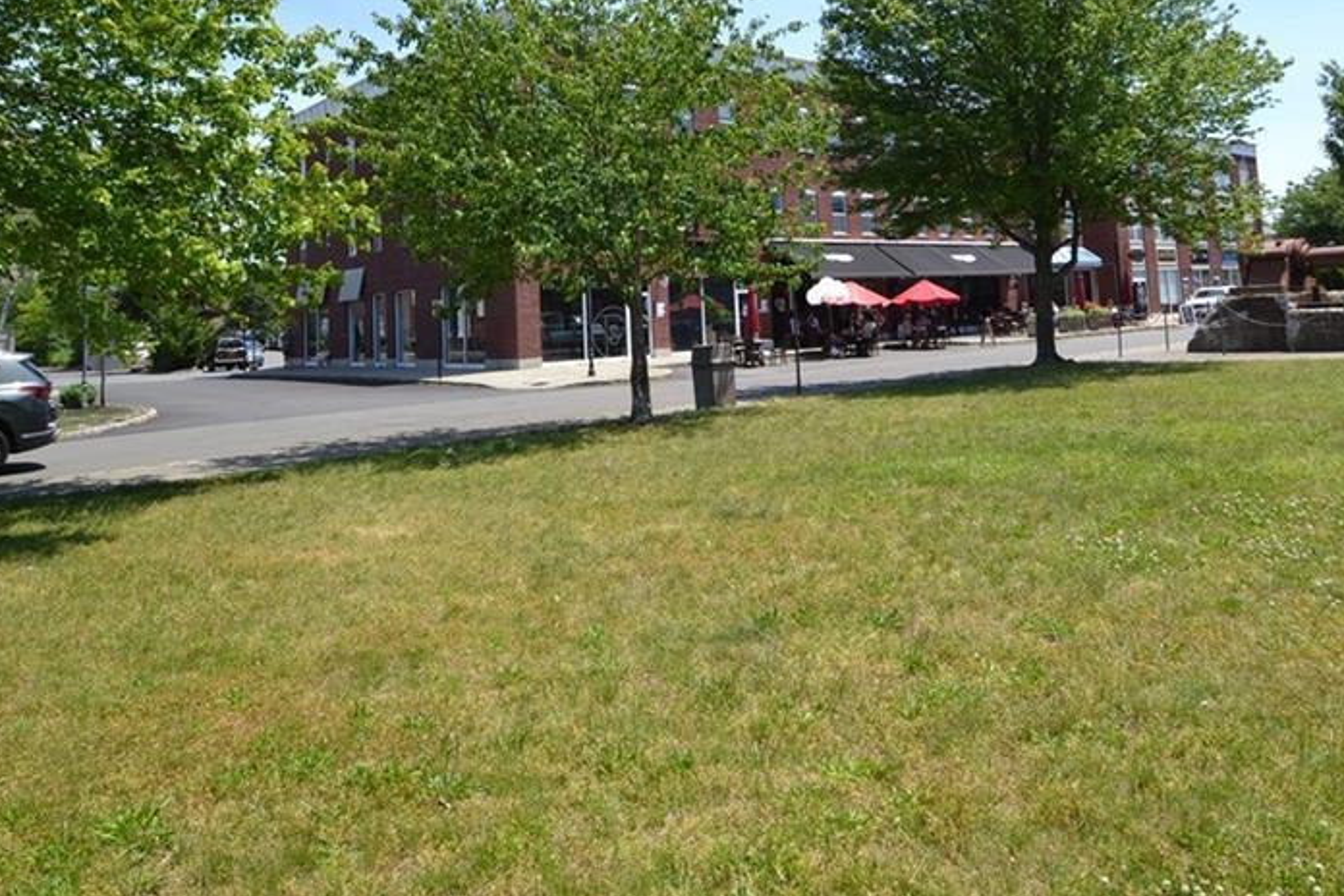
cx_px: 728
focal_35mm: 25
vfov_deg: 49.2
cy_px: 257
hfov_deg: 70.6
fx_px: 947
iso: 100
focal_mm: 11.5
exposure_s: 1/200
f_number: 7.1
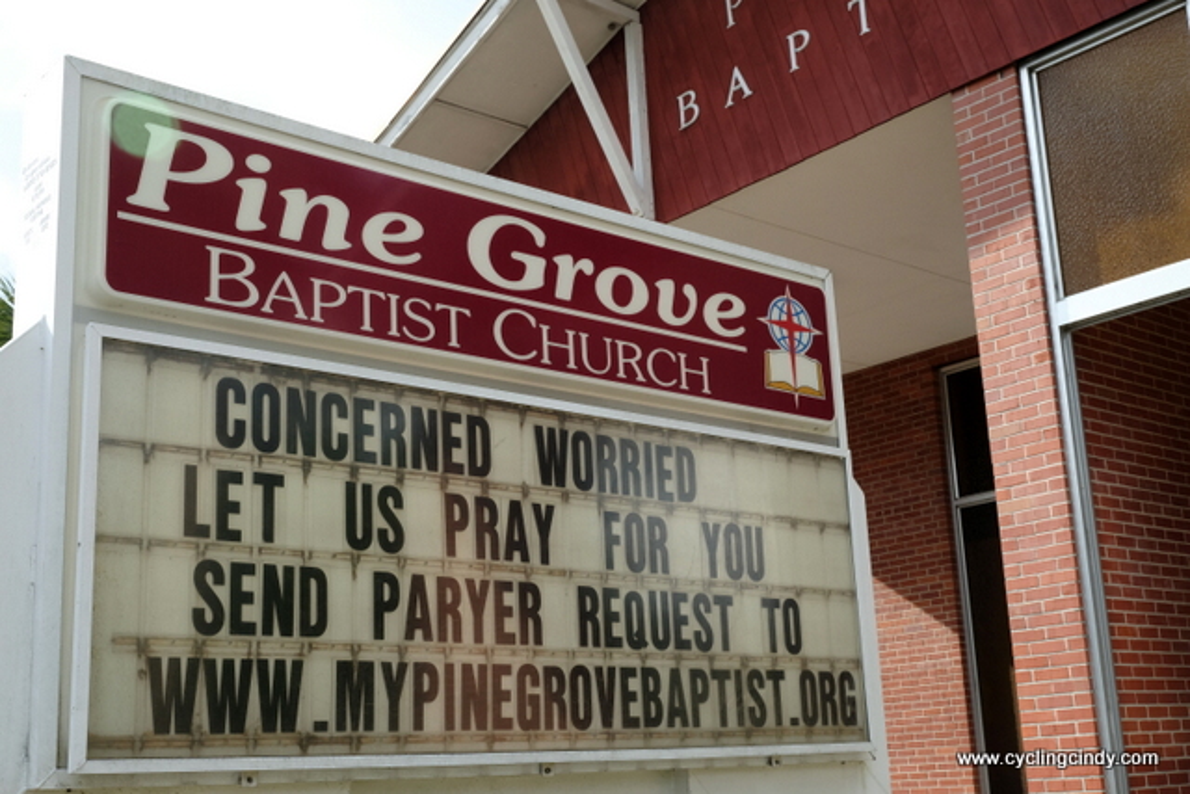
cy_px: 397
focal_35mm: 42
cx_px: 595
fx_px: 1389
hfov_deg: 46.4
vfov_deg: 31.9
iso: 500
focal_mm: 27.7
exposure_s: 1/340
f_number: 9
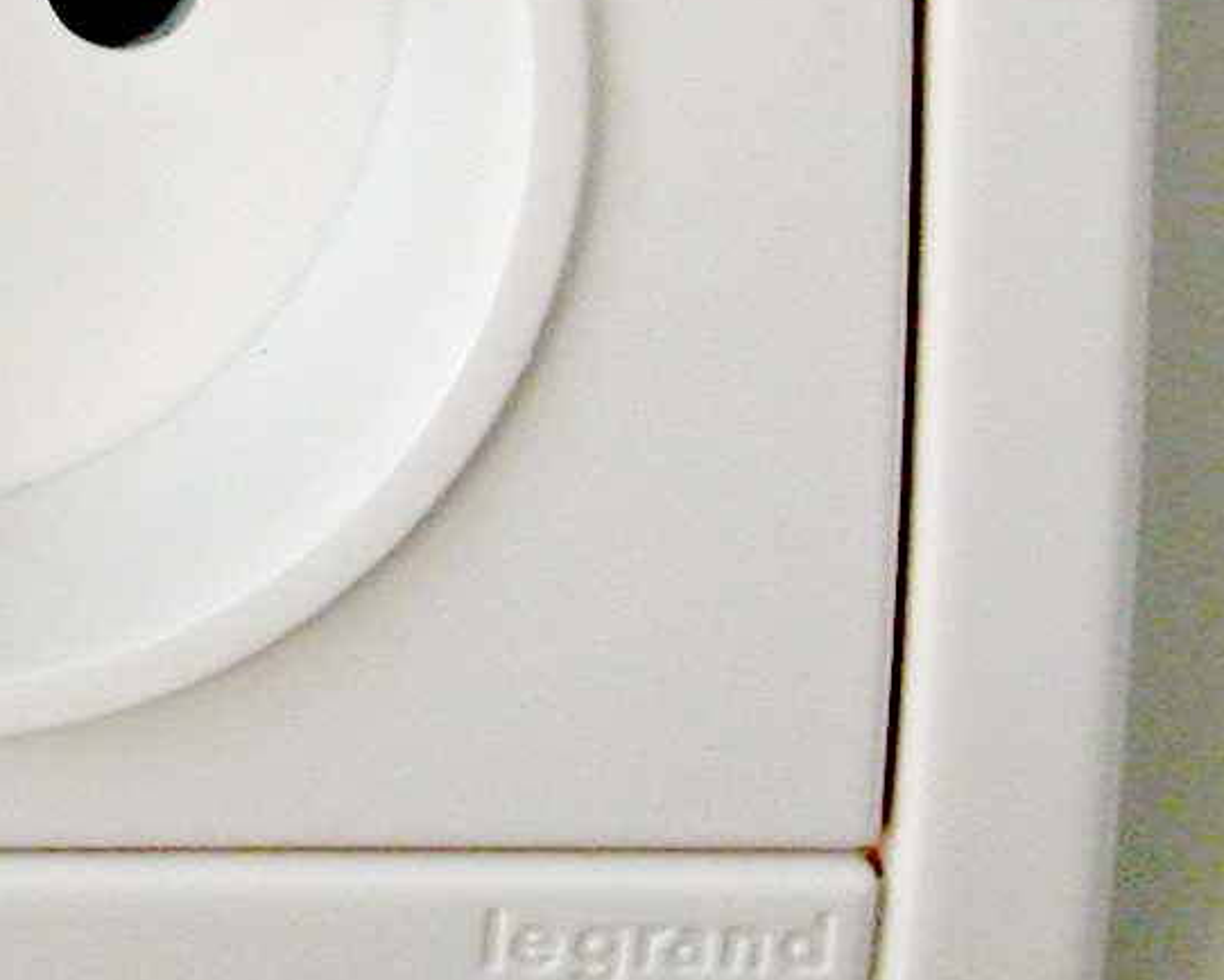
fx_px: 6558
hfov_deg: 10.5
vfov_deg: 8.5
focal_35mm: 181
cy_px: -8
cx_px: -114
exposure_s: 1/50
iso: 100
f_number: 3.5
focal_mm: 9.7
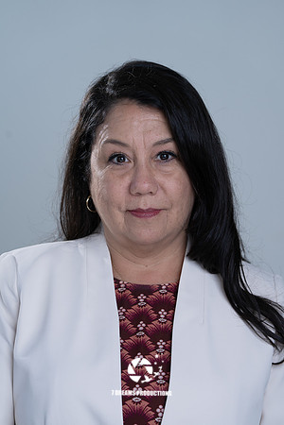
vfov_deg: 13.2
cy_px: 212
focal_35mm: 156
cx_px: 142
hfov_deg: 8.8
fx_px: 1846
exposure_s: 1/200
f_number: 5.6
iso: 160
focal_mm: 156
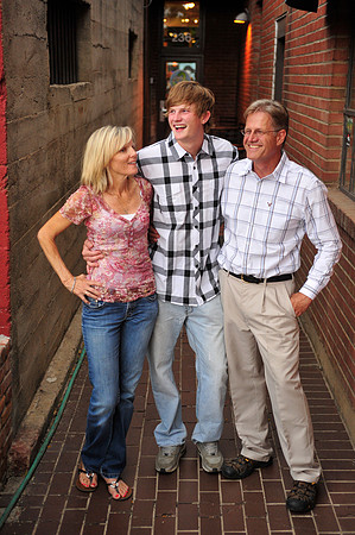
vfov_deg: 38.2
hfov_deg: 25.9
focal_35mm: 52
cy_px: 268
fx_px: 771
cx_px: 178
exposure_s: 1/400
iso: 1600
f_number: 4.5
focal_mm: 52
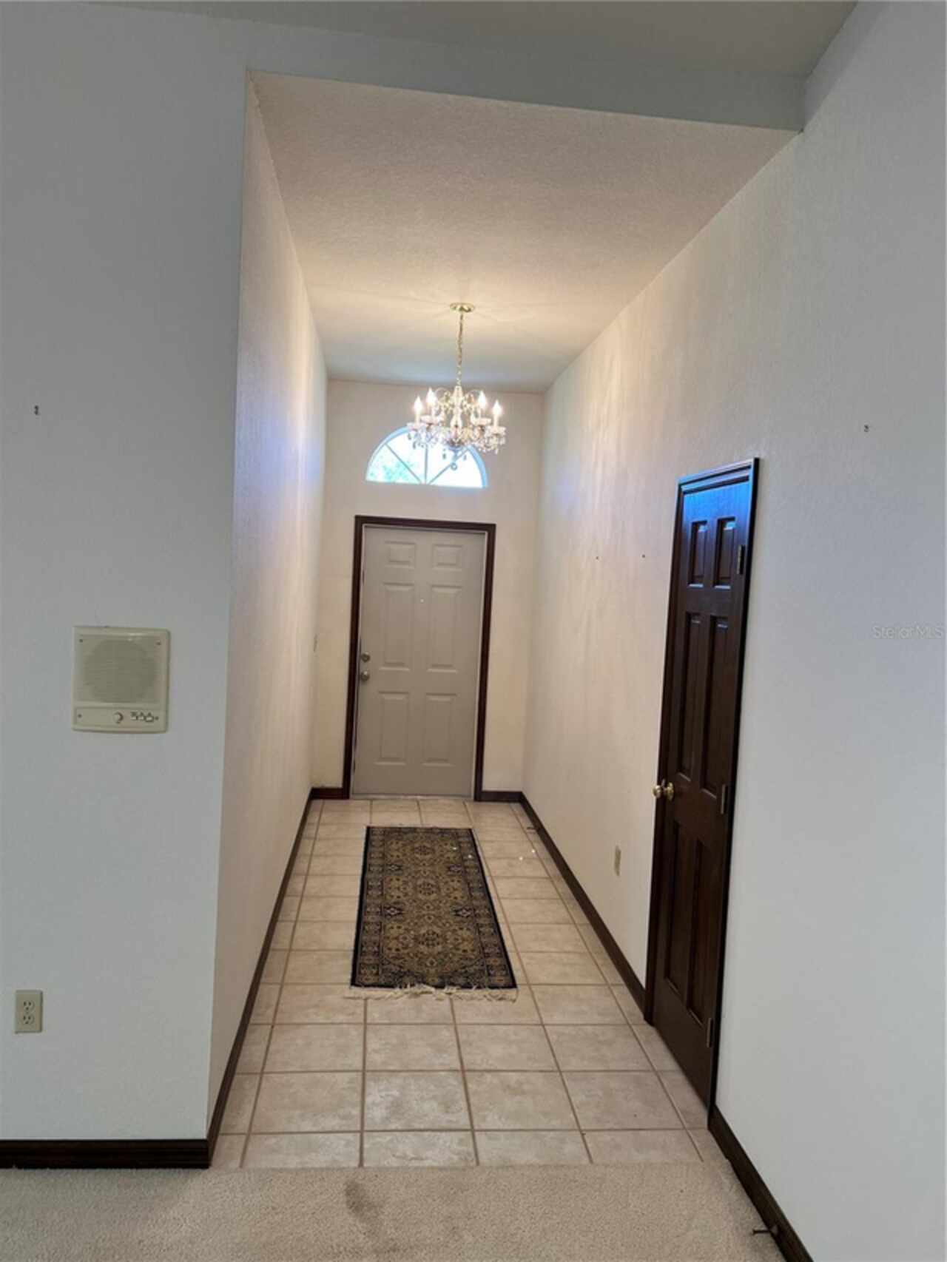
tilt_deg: -2.8
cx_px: 474
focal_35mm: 26
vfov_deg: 67.3
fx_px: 948
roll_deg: -2.9
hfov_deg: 53.1
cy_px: 631
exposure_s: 1/120
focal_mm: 5.7
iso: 80
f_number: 1.5
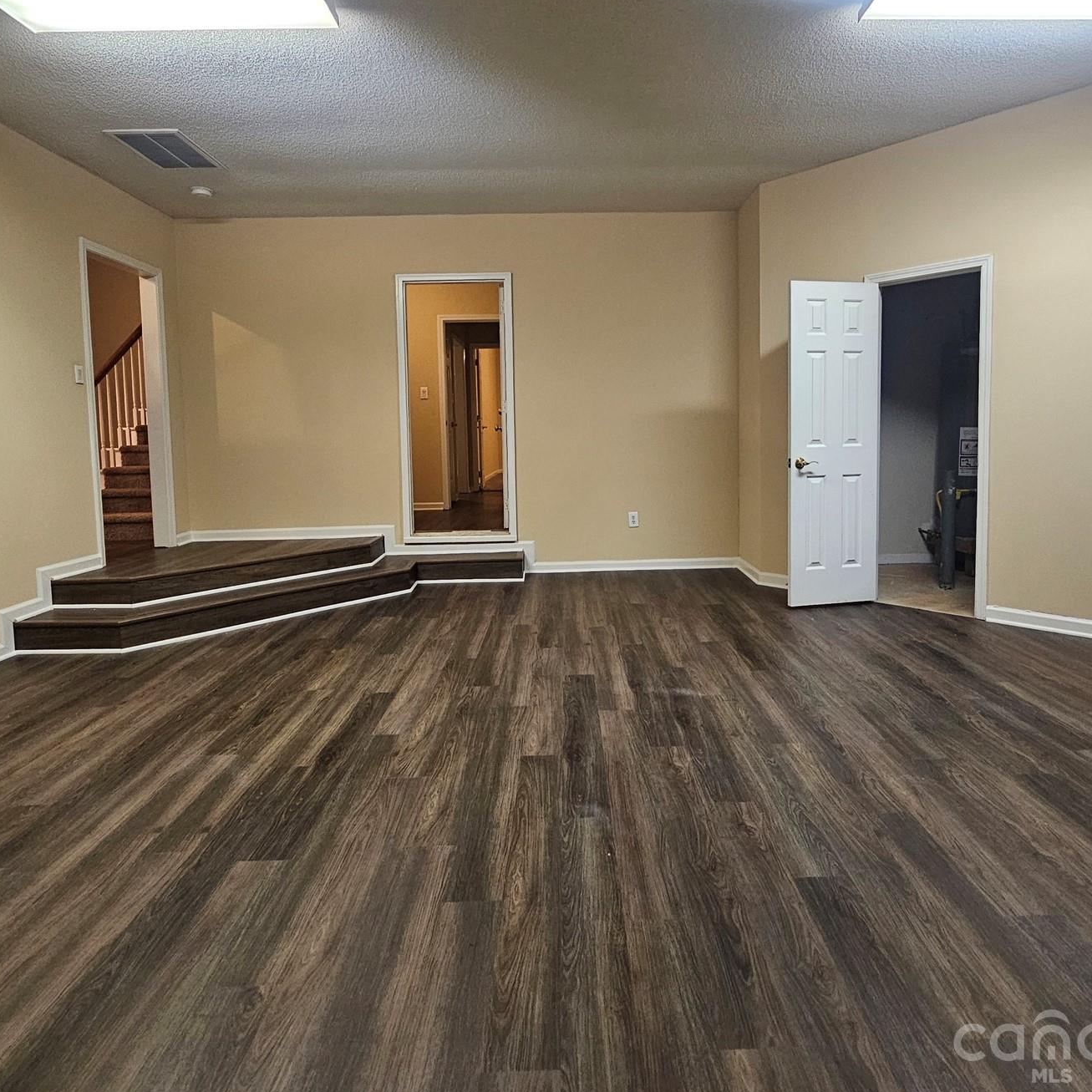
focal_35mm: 18
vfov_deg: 80.3
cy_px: 474
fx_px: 642
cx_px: 571
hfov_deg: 80.7
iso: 400
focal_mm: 2.2
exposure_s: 1/30
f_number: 2.2
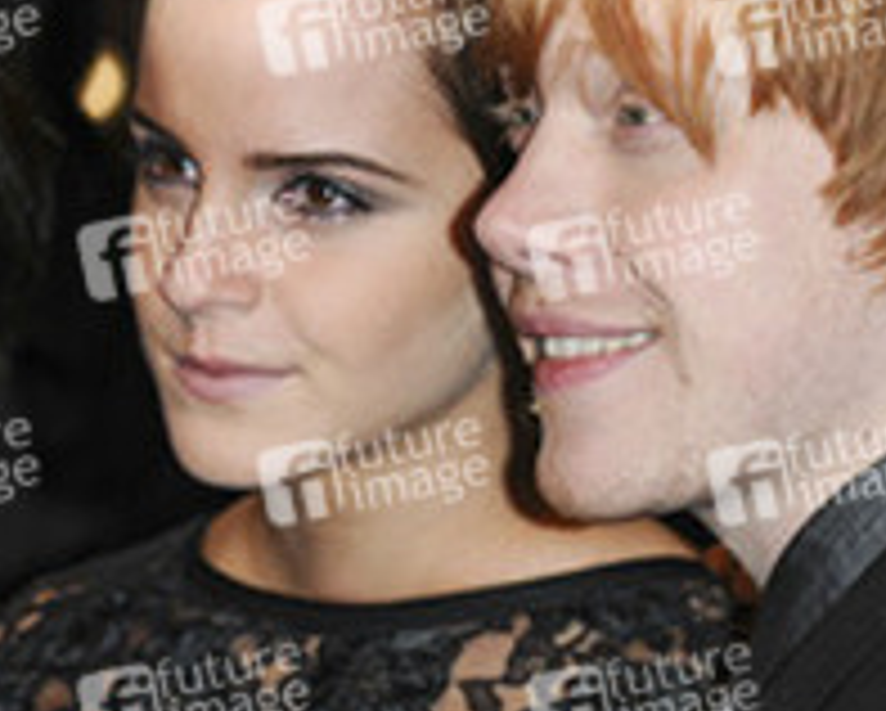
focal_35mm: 337
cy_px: 360
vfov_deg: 4.6
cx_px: 252
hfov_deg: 5.7
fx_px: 8847
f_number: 5
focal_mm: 105
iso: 400
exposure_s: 1/160
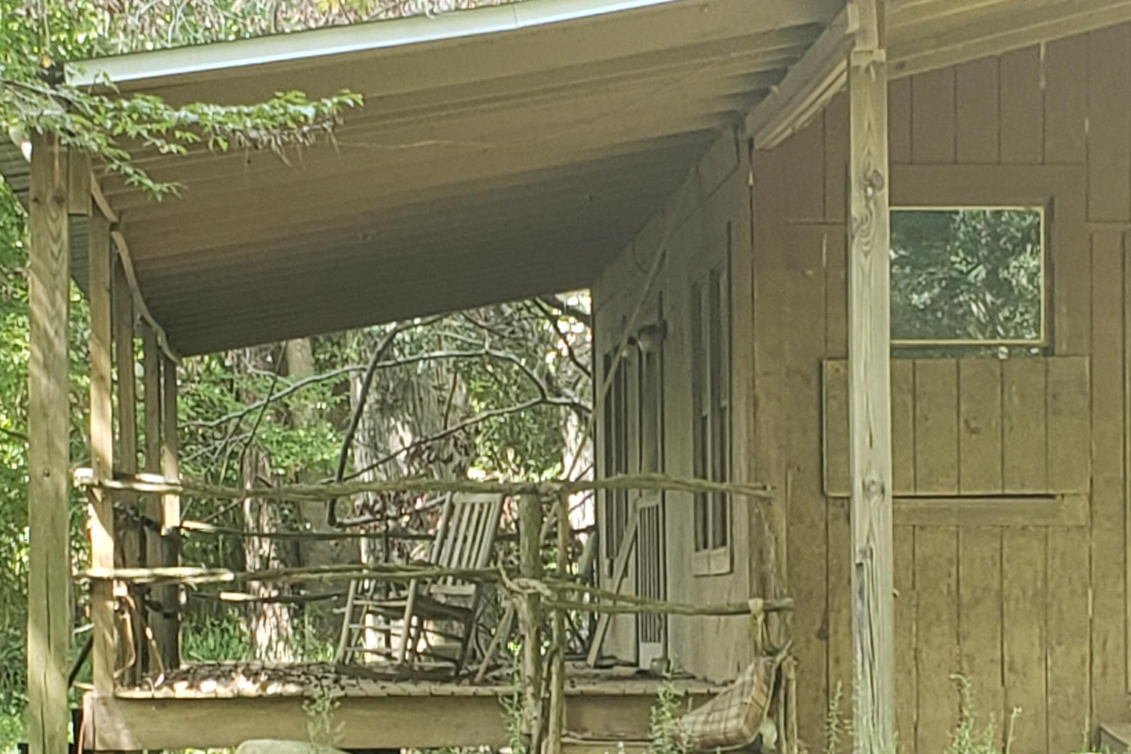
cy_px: 557
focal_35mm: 38
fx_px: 1194
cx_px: 600
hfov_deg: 50.7
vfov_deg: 34.4
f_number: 2.4
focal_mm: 4.3
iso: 50
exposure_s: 1/50
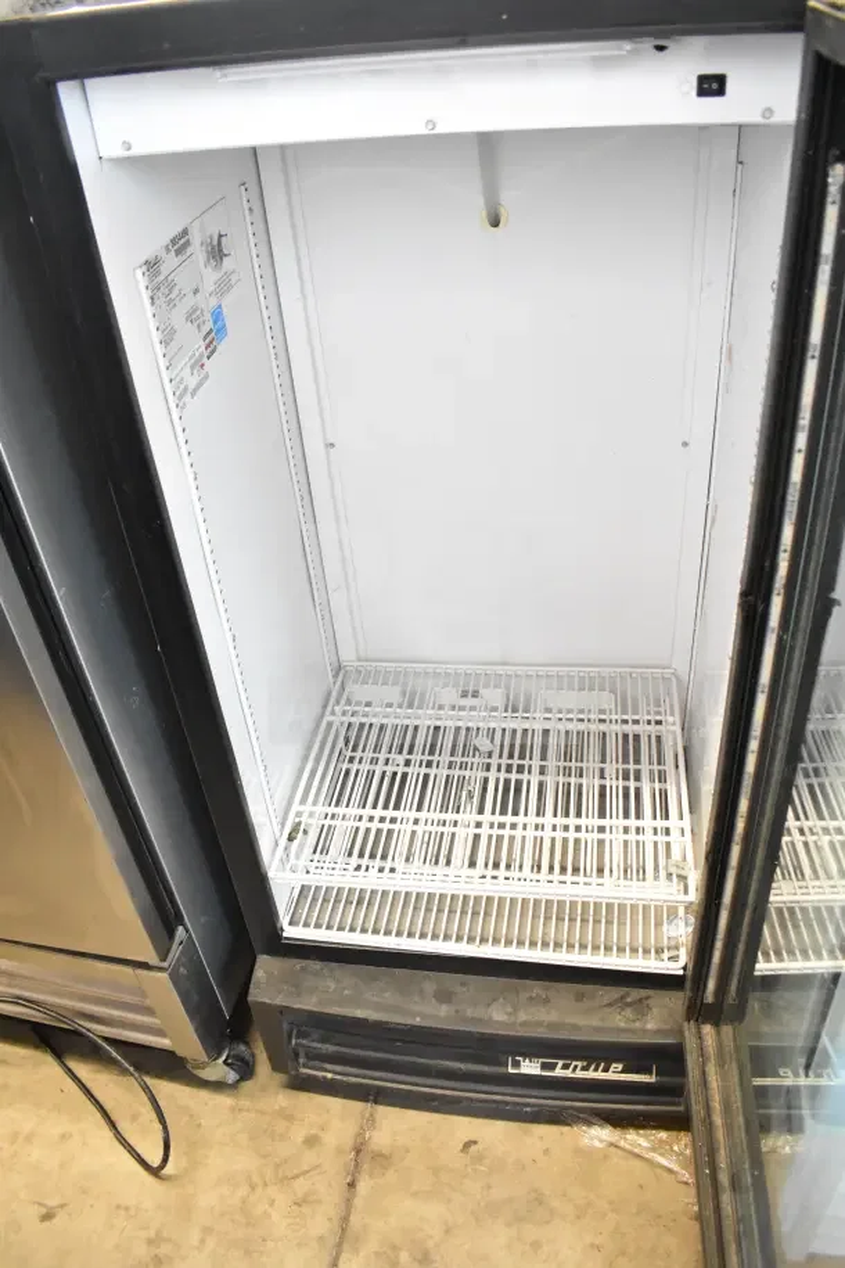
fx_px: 951
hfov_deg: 47.9
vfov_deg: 67.4
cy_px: 634
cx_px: 422
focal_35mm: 27
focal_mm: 18
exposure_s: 1/80
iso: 6400
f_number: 4.5
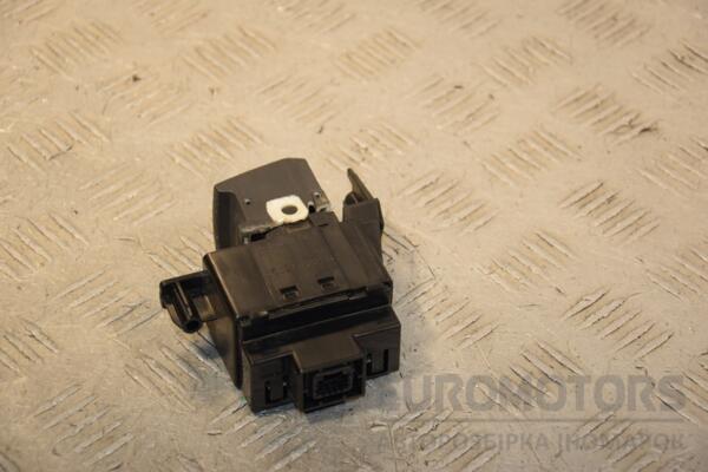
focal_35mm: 120
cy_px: 236
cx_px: 354
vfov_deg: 11.4
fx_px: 2360
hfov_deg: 17.1
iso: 800
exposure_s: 1/200
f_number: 5.6
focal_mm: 80
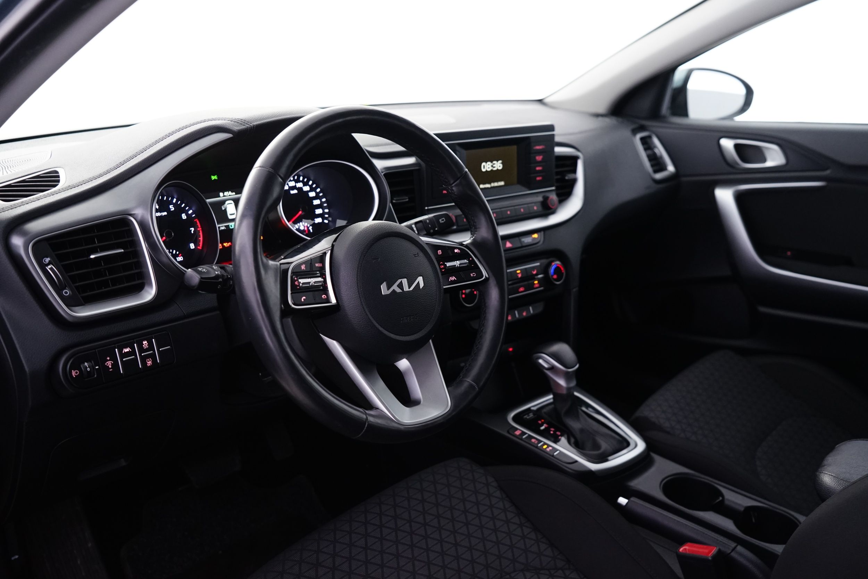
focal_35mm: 30
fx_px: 723
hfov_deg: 61.9
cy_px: 290
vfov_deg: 43.6
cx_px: 434
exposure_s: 1/10
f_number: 4
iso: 1600
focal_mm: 30
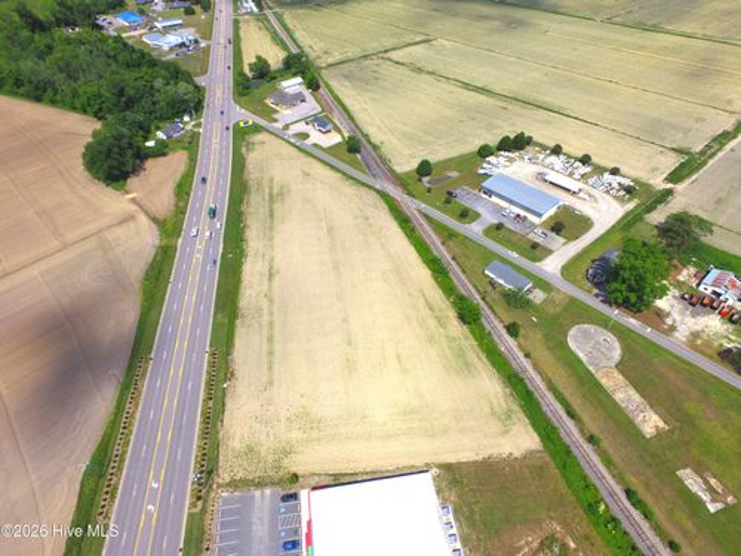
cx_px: 370
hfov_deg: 81.7
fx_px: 428
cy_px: 278
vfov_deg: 66.0
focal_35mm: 20
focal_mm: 3.61
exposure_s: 1/3436
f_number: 2.8
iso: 100
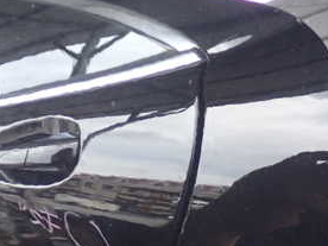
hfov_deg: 21.8
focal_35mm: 89
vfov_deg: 16.6
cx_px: 88
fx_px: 843
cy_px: 147
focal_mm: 7.31
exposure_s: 1/50
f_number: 2.8
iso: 400
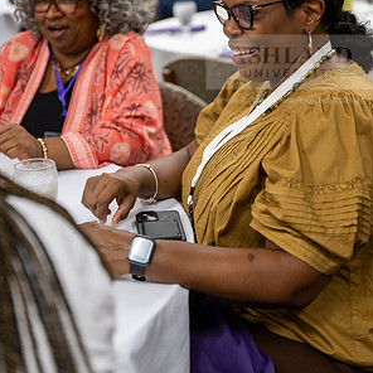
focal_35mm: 80
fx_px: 975
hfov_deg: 21.7
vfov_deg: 21.5
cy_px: 113
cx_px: 186
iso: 1600
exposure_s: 1/160
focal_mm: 62
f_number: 2.8
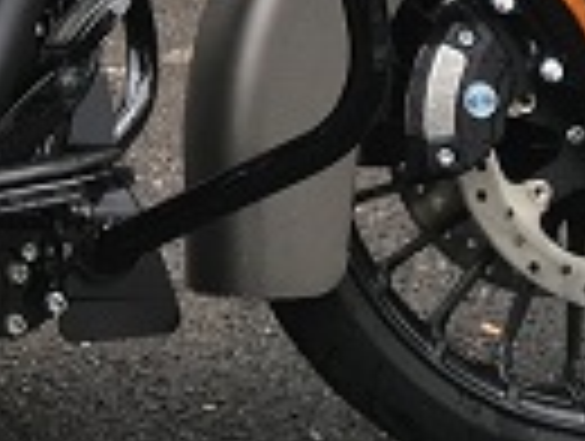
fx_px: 2658
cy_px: -227
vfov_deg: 9.2
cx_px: -446
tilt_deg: -6.8
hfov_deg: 11.7
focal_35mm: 157
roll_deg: +2.1
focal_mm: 4.15
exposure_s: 1/120
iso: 25
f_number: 2.2
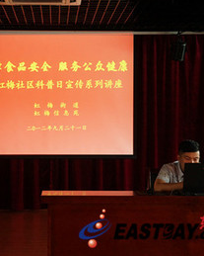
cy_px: 128
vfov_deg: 29.1
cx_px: 63
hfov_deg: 23.3
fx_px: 491
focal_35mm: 65
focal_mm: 30
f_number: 4
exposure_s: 1/160
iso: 1000
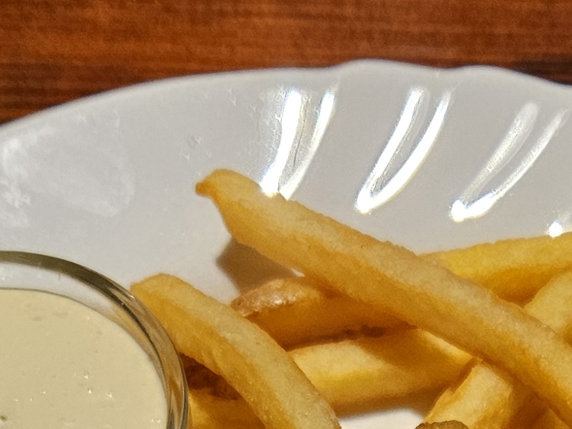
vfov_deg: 12.3
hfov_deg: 18.5
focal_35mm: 105
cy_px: 882
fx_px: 1735
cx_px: 481
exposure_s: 1/100
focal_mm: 5.4
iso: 400
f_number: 1.8
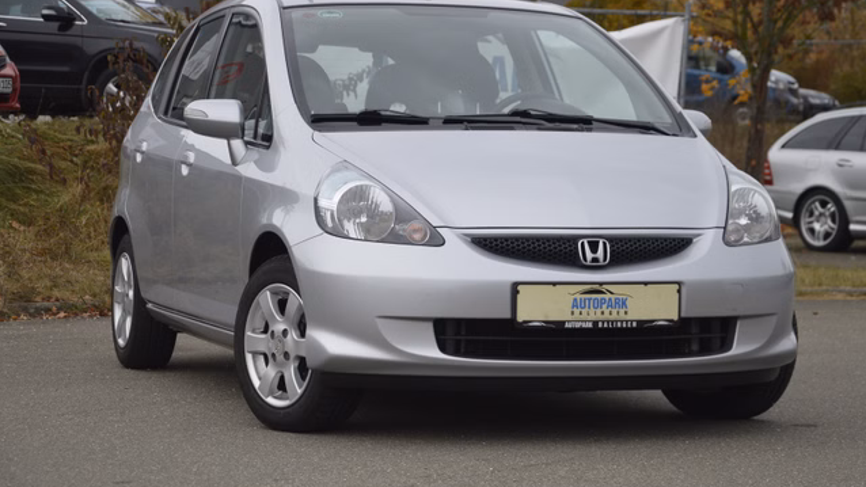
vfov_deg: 11.6
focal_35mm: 104
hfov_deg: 20.6
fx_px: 2388
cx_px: 433
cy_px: 252
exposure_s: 1/125
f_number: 5.6
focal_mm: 66
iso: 280
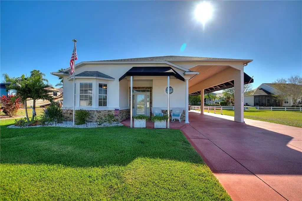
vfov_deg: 77.3
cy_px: 100
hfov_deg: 100.4
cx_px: 151
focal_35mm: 15
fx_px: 126
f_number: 4.5
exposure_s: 1/250
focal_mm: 10
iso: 100
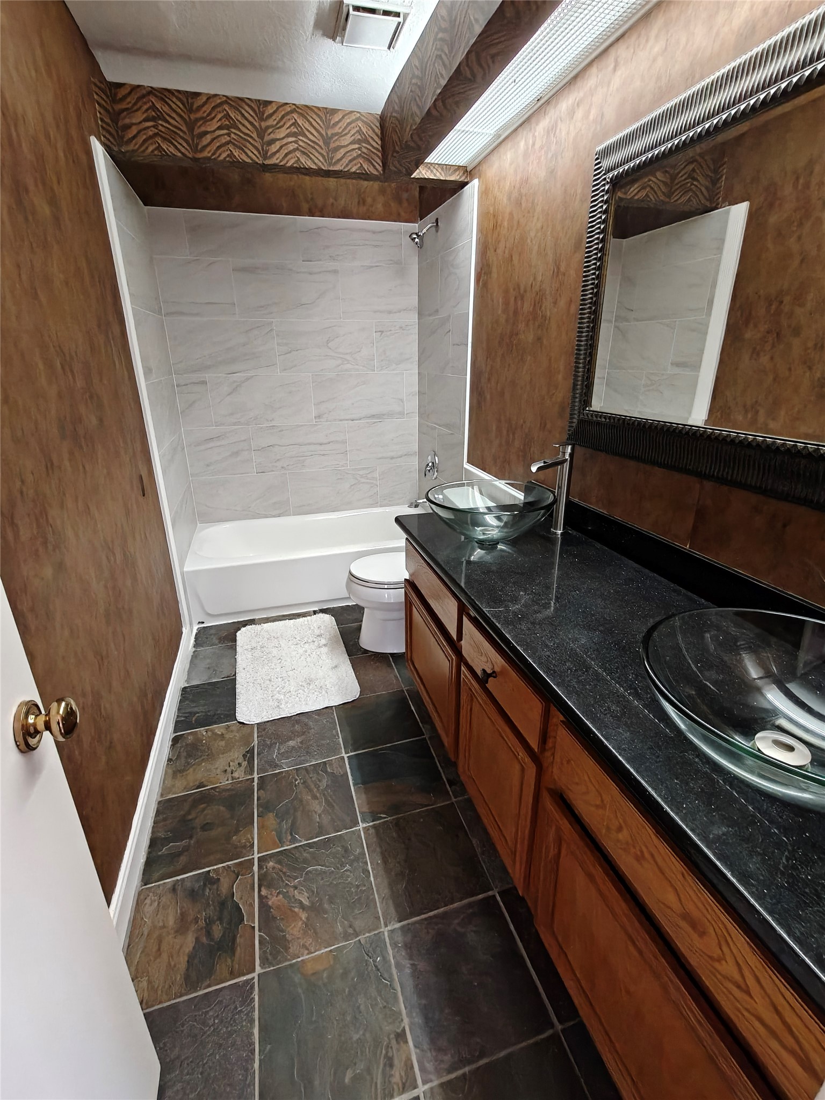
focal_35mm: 15
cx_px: 412
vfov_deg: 98.2
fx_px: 477
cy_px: 550
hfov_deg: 81.7
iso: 1600
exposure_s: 1/120
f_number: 2
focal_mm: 2.3
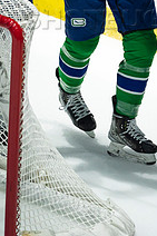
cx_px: 135
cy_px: 14
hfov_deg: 1.1
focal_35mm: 1275
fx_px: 8354
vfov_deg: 1.6
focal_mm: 600
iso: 2000
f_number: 4
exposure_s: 1/1000
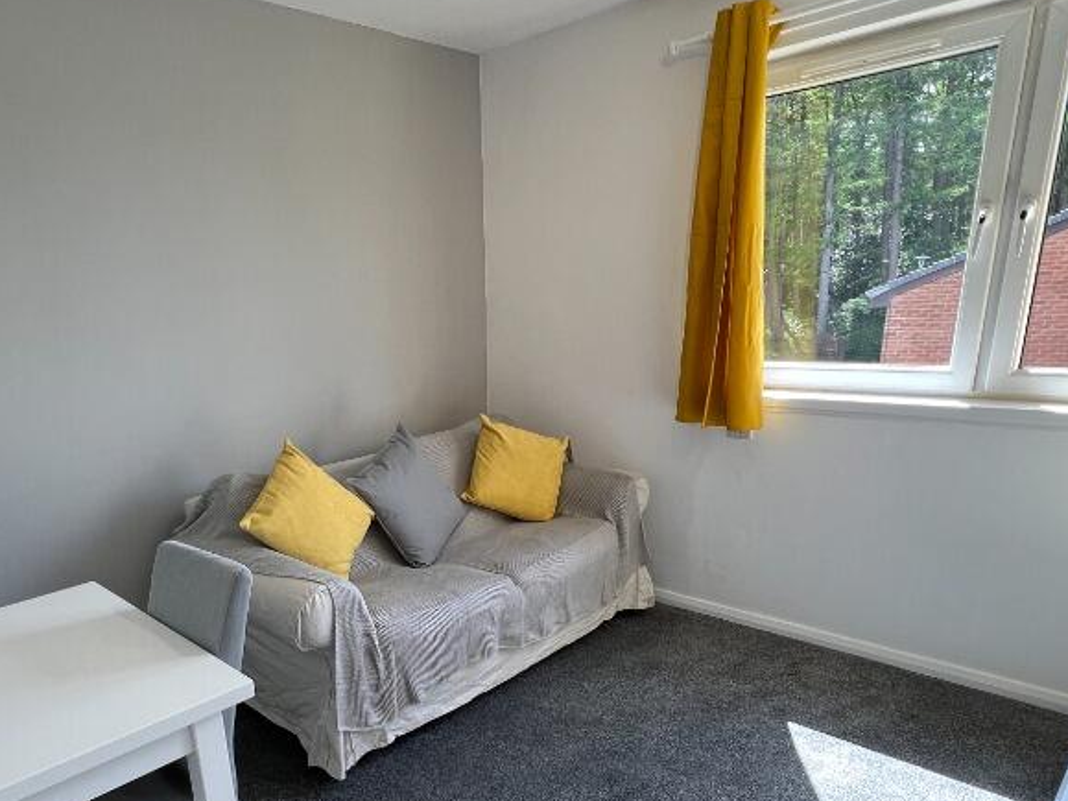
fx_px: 709
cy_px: 533
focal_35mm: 23
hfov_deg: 72.8
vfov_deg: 57.6
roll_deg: +3.1
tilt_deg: -18.1
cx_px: 406
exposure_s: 1/100
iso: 50
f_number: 1.8
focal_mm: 1.57
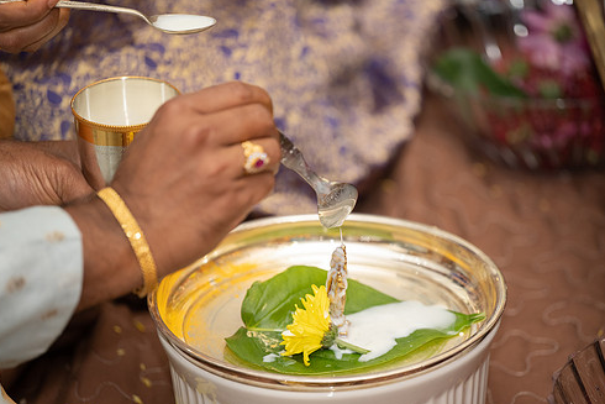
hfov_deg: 9.1
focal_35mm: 225
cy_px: 235
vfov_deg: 6.1
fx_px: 3782
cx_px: 330
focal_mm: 190
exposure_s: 1/200
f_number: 2.8
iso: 500
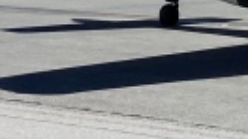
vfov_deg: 5.3
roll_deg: -1.9
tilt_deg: +5.5
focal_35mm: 220
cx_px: 477
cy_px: -210
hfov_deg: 9.3
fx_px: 1446
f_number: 1.8
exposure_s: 1/7194
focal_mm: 4.25
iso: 32
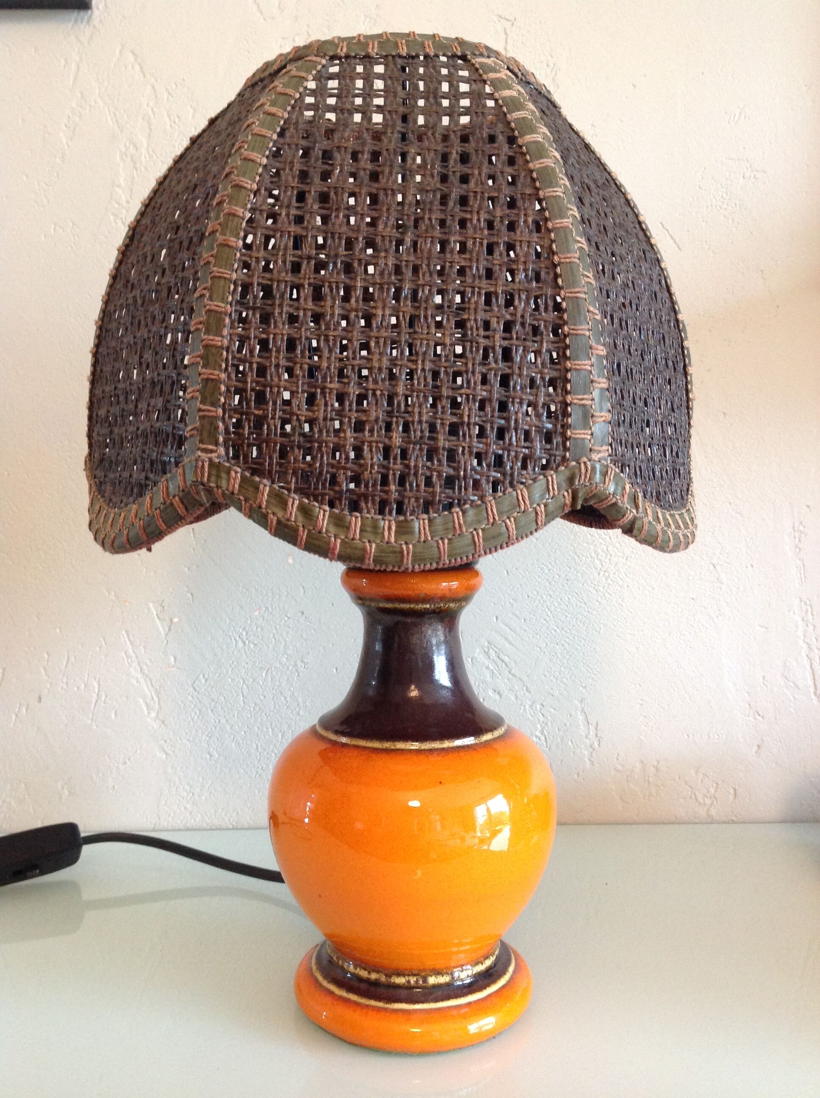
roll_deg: +0.7
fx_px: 1108
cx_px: 410
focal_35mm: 35
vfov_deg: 52.7
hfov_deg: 40.6
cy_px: 549
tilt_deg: -4.3
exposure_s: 1/15
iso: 200
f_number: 2.4
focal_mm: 4.28
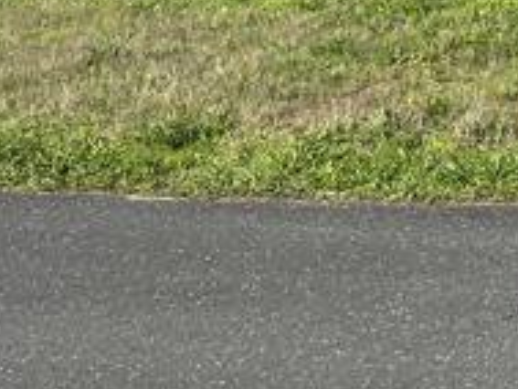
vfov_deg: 12.2
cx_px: 811
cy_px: -353
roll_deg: -1.6
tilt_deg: +7.4
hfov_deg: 16.1
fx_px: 1647
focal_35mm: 110
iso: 50
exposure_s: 1/3049
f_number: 1.6
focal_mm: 5.1
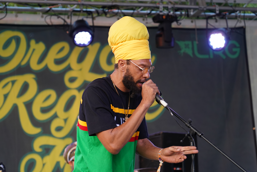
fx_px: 885
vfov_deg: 11.1
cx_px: 109
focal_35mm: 124
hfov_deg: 16.5
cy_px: 82
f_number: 4
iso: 1000
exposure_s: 1/160
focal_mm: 105
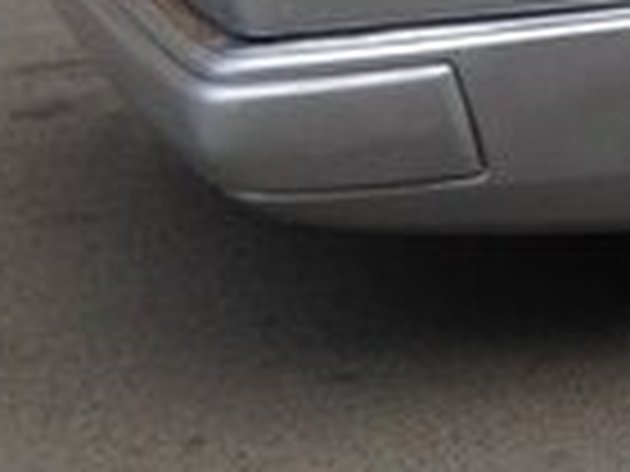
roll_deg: +1.0
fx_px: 2839
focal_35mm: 156
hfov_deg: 11.0
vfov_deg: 9.3
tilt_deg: -5.4
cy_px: -209
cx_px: 1422
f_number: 2.4
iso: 50
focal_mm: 4.12
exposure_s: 1/401
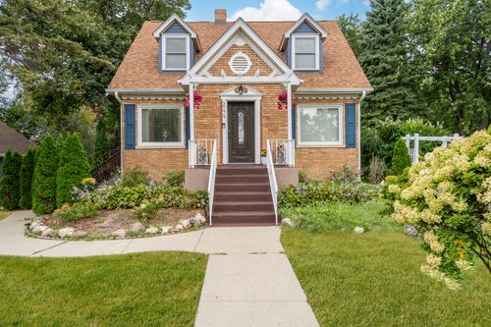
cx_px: 246
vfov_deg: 59.5
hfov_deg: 81.2
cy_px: 164
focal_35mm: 21
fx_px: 286
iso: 100
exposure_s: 1/25
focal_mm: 21
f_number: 10
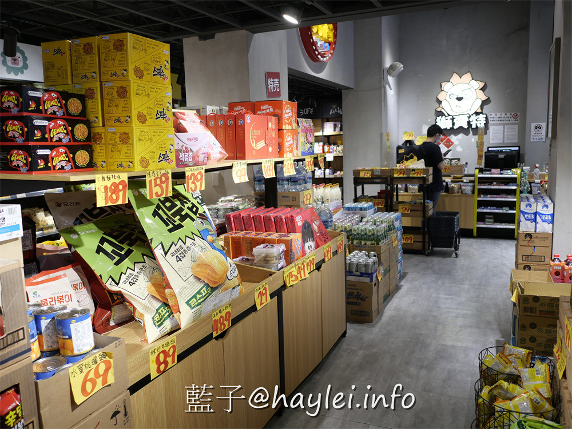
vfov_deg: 46.8
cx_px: 286
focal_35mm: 30
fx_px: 496
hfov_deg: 60.0
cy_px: 214
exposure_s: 1/160
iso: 200
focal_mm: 15
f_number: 2
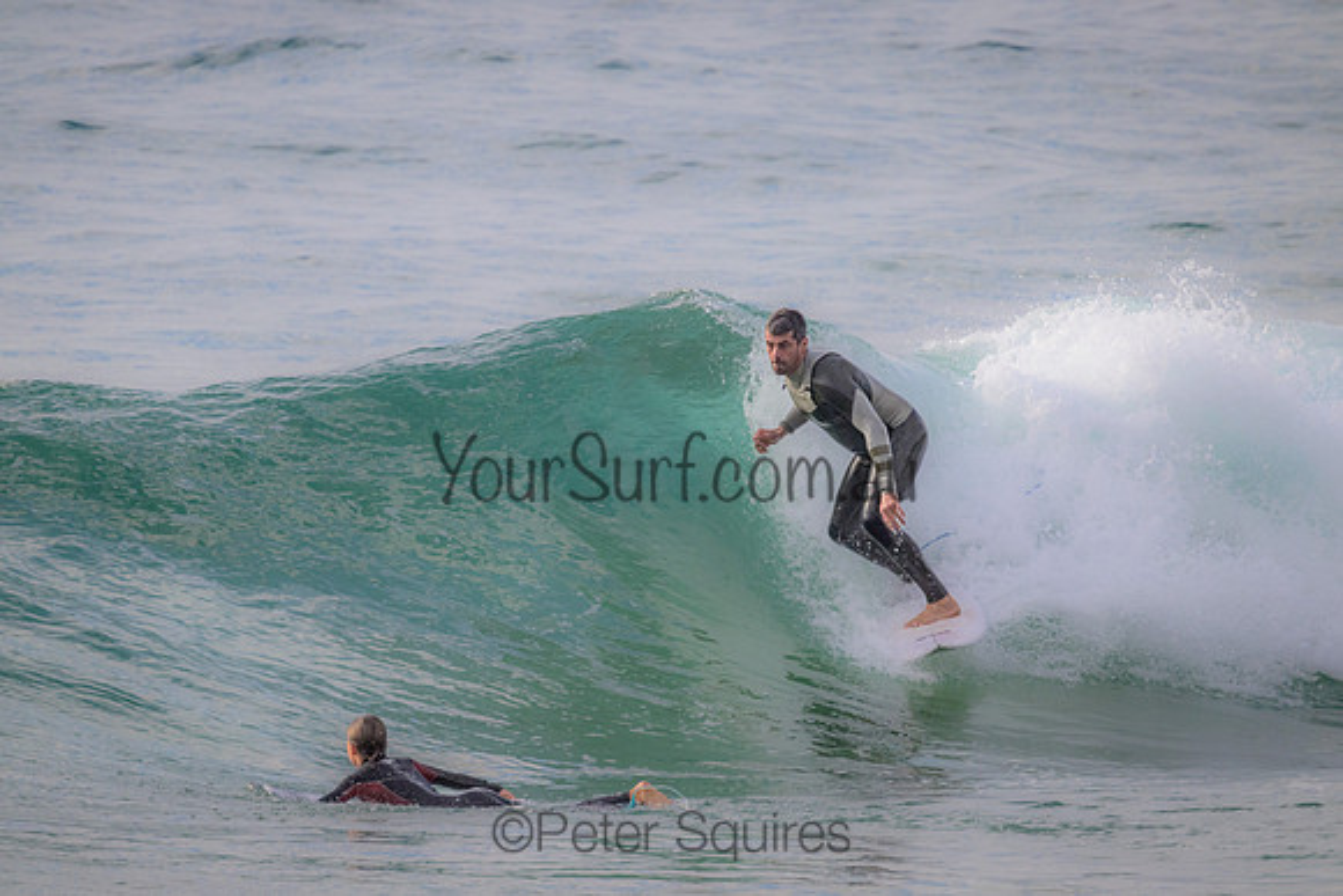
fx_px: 26865
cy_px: 448
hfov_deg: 2.9
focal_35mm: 720
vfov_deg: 1.9
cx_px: 672
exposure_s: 1/1600
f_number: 11
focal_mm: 720
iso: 1600
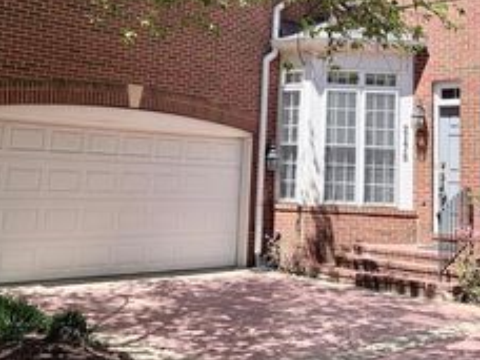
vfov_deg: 25.1
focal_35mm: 57
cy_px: 52
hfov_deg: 33.6
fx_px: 790
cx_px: 309
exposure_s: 1/1420
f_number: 1.6
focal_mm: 5.96
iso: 50
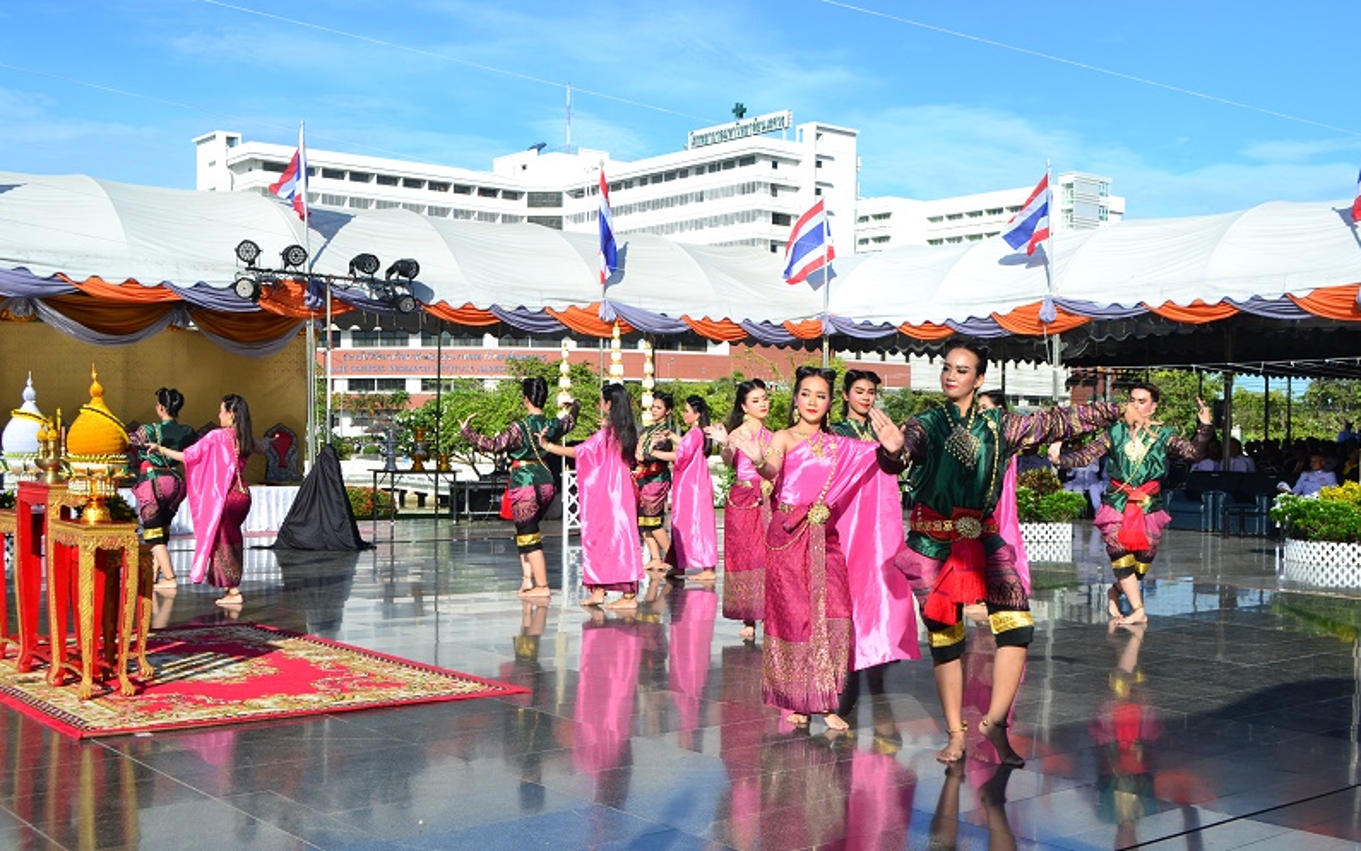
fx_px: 1484
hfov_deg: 49.3
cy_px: 455
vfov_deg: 32.0
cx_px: 680
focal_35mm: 40
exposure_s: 1/500
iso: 400
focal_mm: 26
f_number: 11
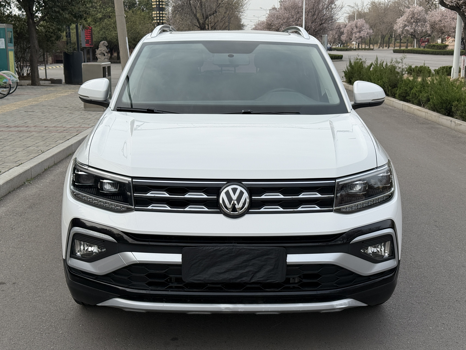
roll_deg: +0.4
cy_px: 175
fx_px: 646
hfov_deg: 39.7
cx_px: 233
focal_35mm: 48
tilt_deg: -11.6
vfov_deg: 30.3
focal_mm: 6.76
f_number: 1.78
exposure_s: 1/1429
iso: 64
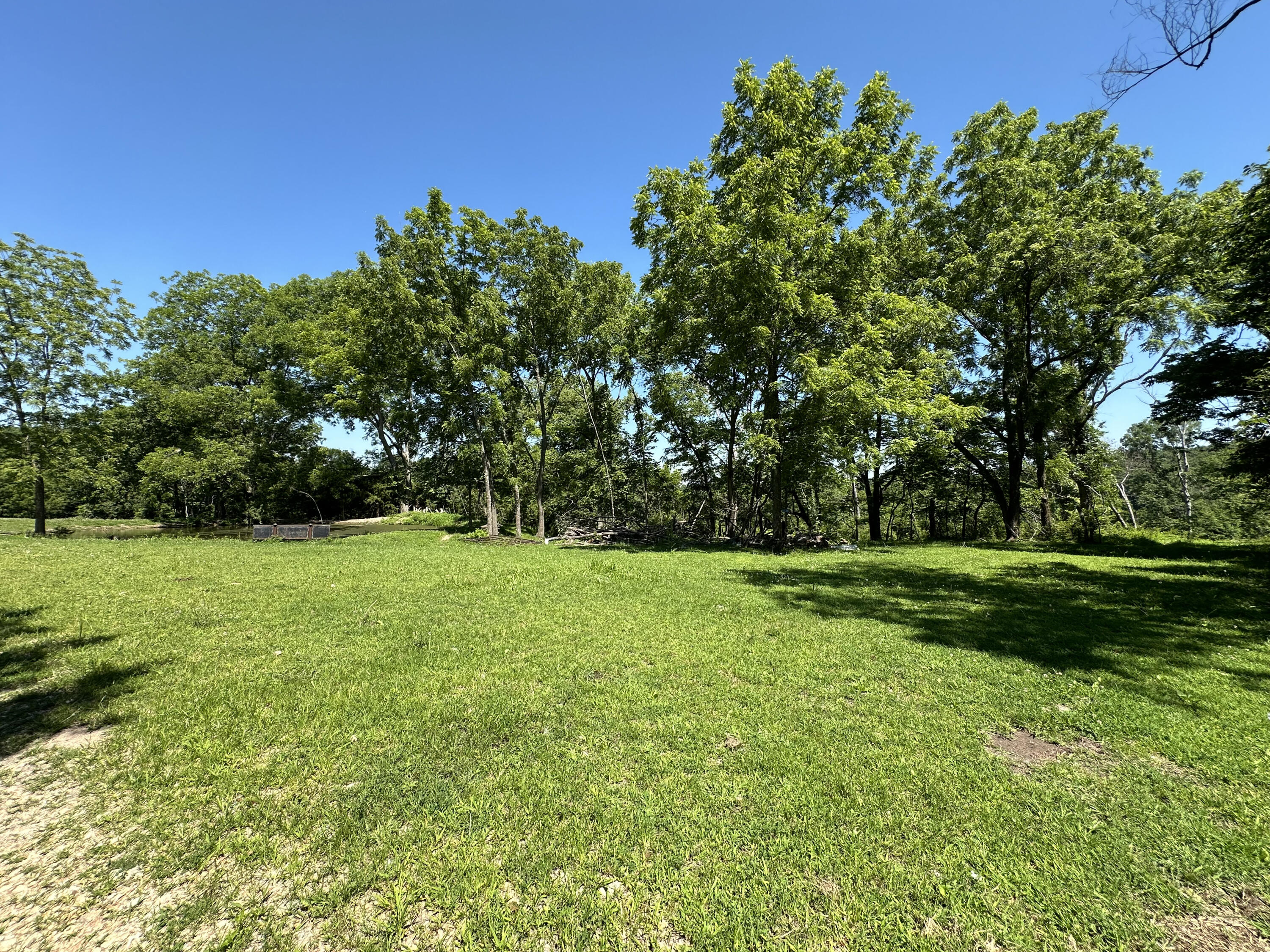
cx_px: 635
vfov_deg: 85.7
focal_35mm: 14
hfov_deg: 102.1
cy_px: 476
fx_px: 514
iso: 40
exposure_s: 1/785
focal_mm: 2.22
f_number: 2.2
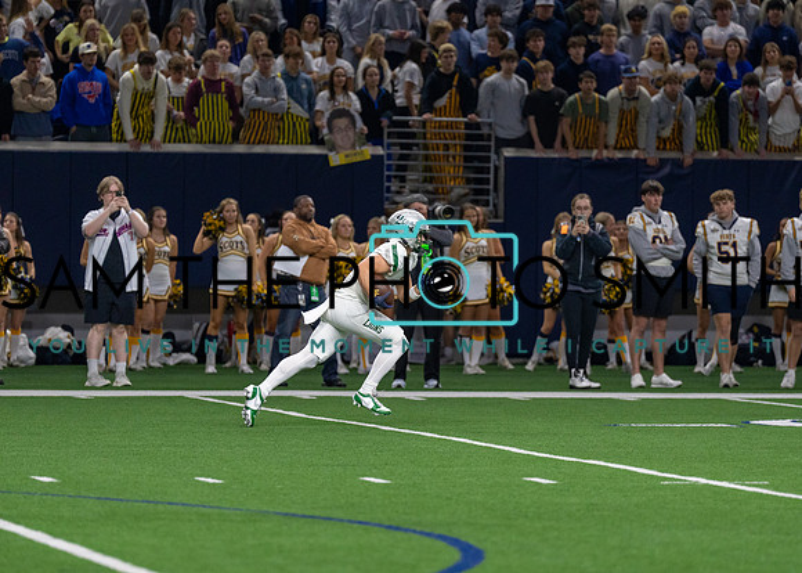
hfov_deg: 7.2
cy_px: 312
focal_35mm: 279
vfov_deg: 5.2
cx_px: 409
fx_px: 6347
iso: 2000
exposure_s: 1/1000
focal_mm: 200
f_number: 2.8
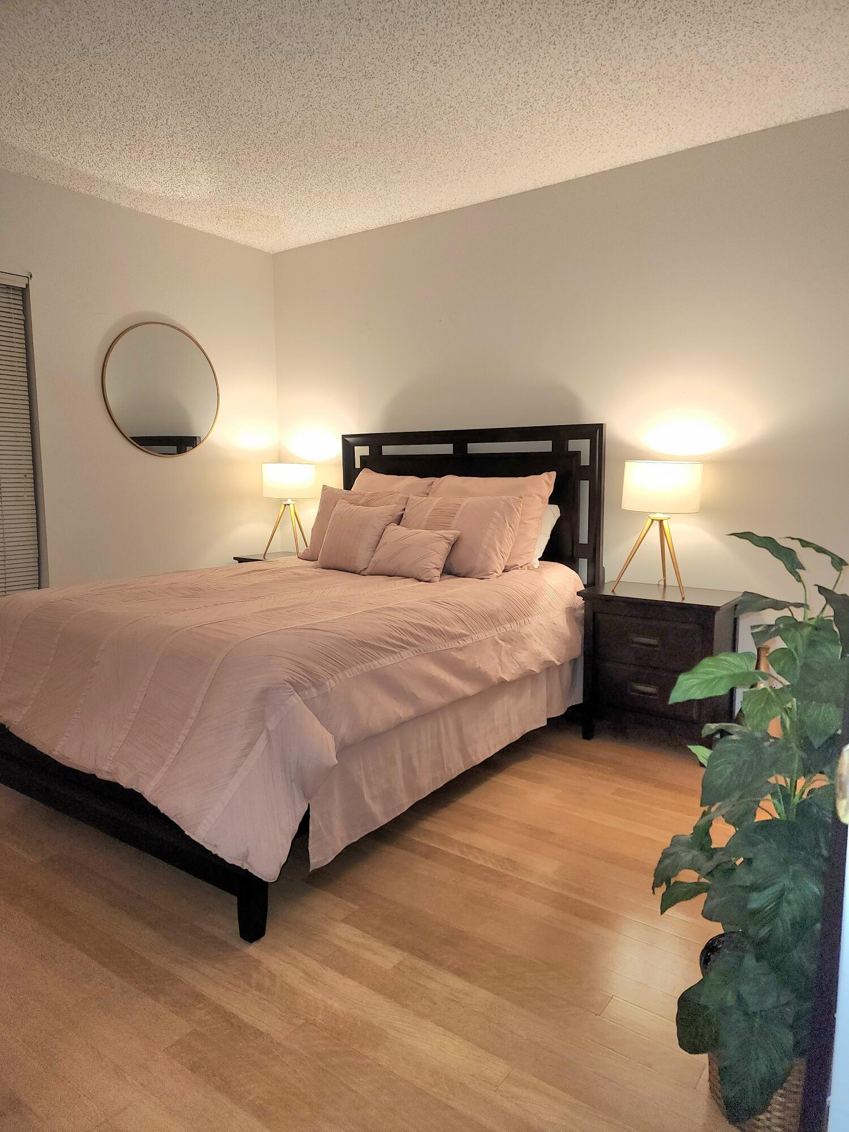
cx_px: 424
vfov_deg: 73.9
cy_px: 566
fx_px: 752
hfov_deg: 58.9
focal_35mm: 23
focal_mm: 6.4
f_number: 1.8
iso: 100
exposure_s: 1/30
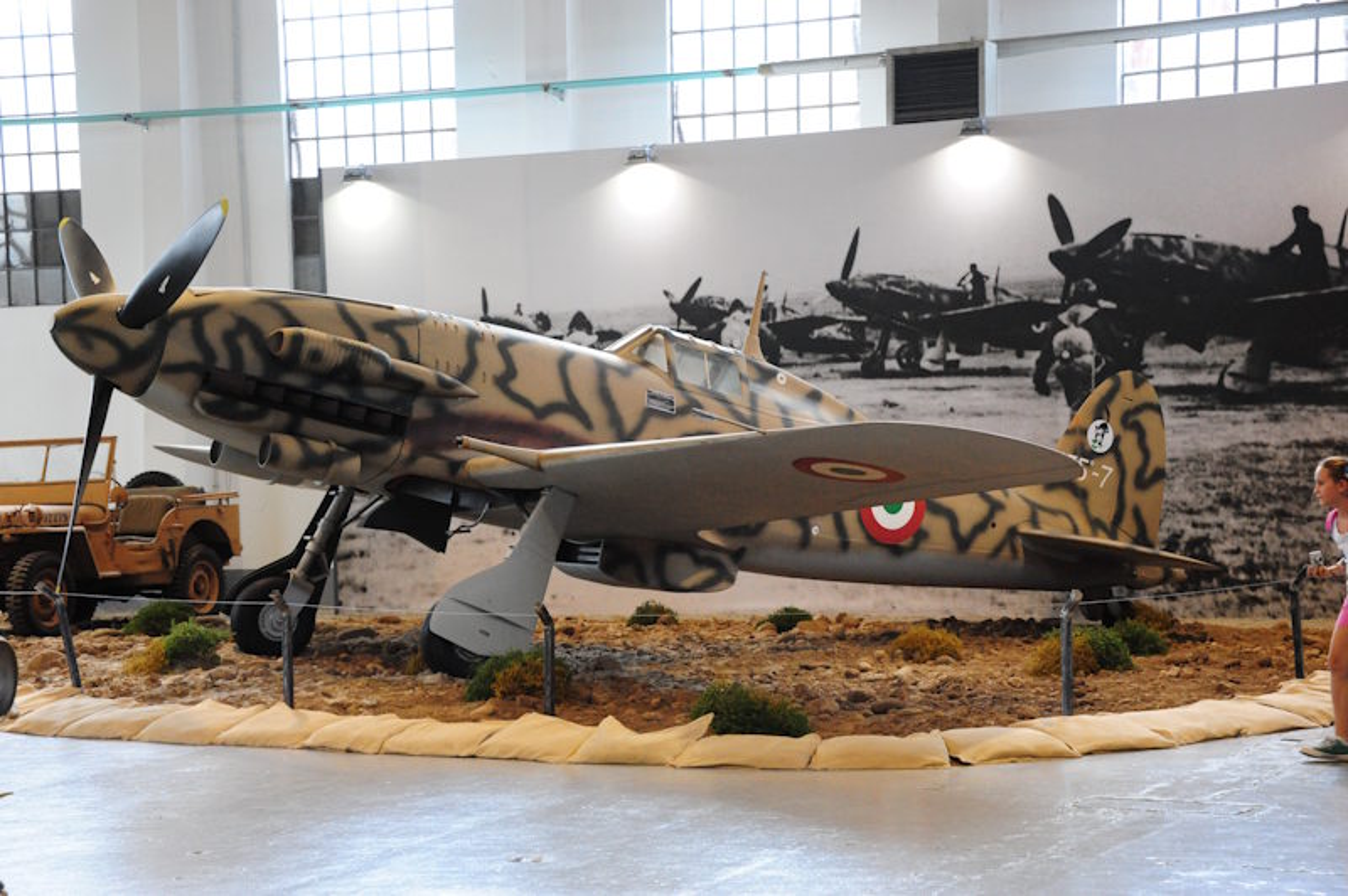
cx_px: 674
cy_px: 448
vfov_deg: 18.9
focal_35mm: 72
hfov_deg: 28.1
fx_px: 2694
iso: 6400
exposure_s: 1/200
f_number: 7.1
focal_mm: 72
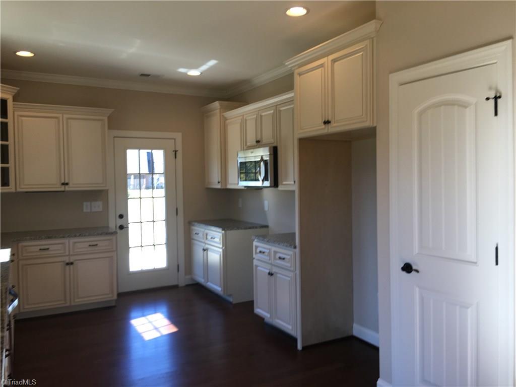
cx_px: 258
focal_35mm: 29
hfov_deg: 61.7
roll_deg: -0.7
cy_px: 194
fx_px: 432
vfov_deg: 48.2
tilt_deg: +0.3
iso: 32
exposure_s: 1/60
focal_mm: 4.15
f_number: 2.2
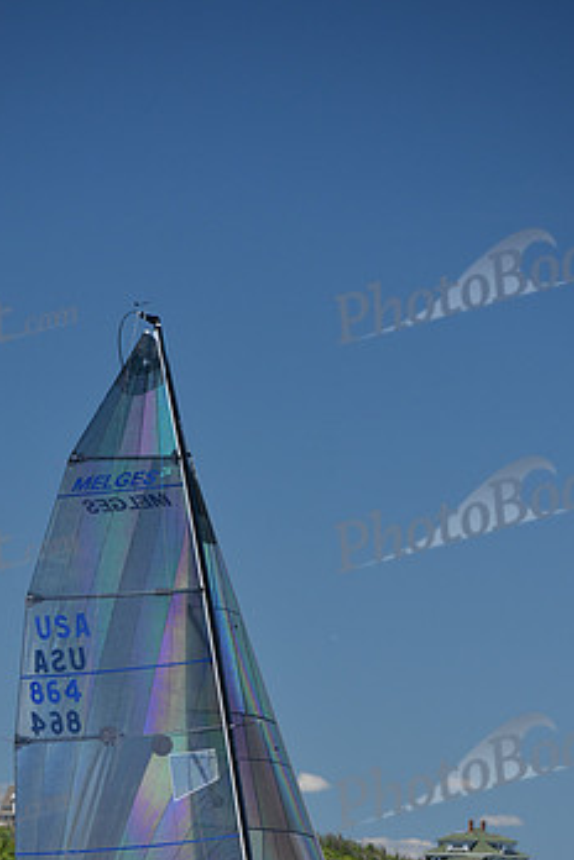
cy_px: 672
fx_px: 7174
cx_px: 207
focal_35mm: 300
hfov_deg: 4.6
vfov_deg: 6.9
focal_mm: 180
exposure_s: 1/800
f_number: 5.6
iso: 250
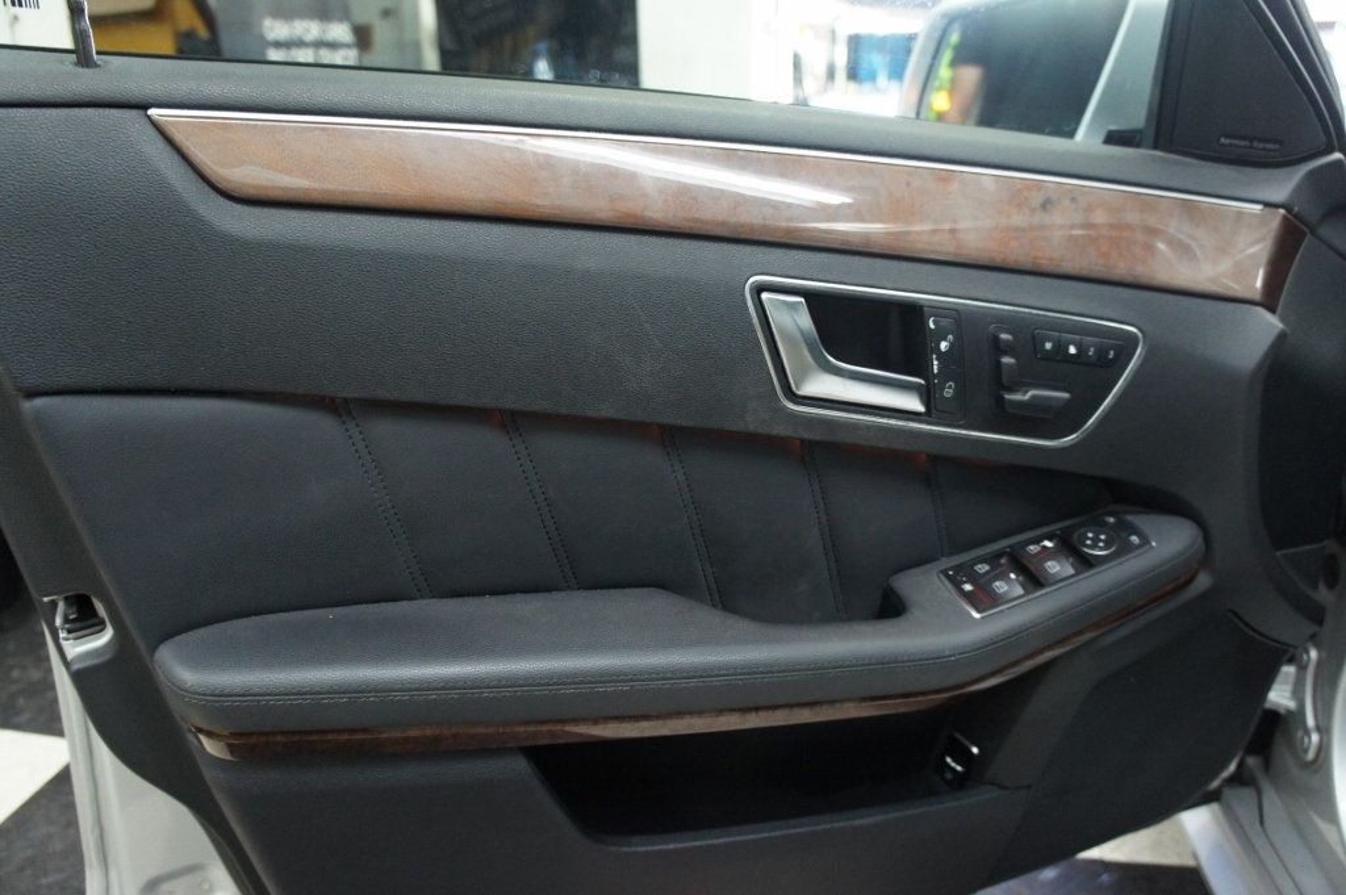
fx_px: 1009
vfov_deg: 47.9
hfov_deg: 67.4
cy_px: 448
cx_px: 673
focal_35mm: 27
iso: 1600
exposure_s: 1/50
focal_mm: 18
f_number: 3.5
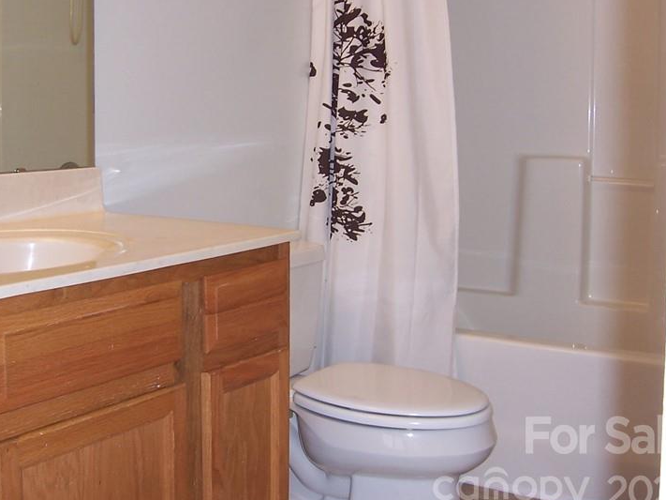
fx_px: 943
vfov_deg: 29.6
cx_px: 234
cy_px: 192
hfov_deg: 38.6
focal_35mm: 49
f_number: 2.7
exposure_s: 1/60
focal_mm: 5.6
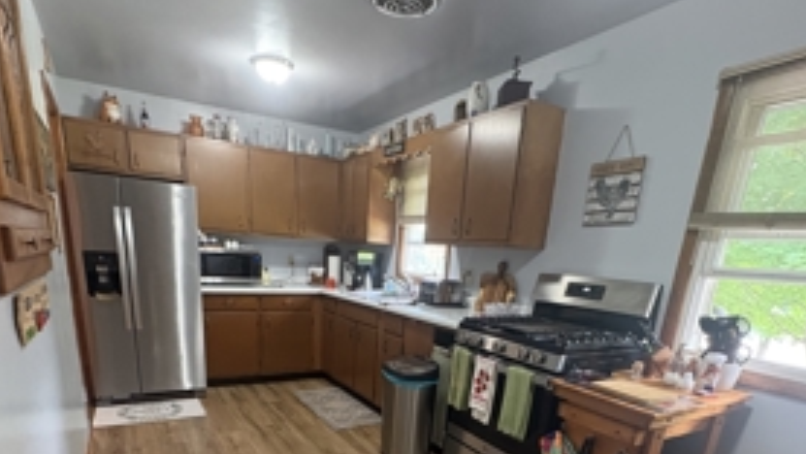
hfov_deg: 81.1
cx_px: 381
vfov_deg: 46.8
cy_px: 402
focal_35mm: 22
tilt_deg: -17.2
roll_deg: -3.2
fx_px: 470
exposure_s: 1/60
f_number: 2.2
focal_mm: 2.22
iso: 800
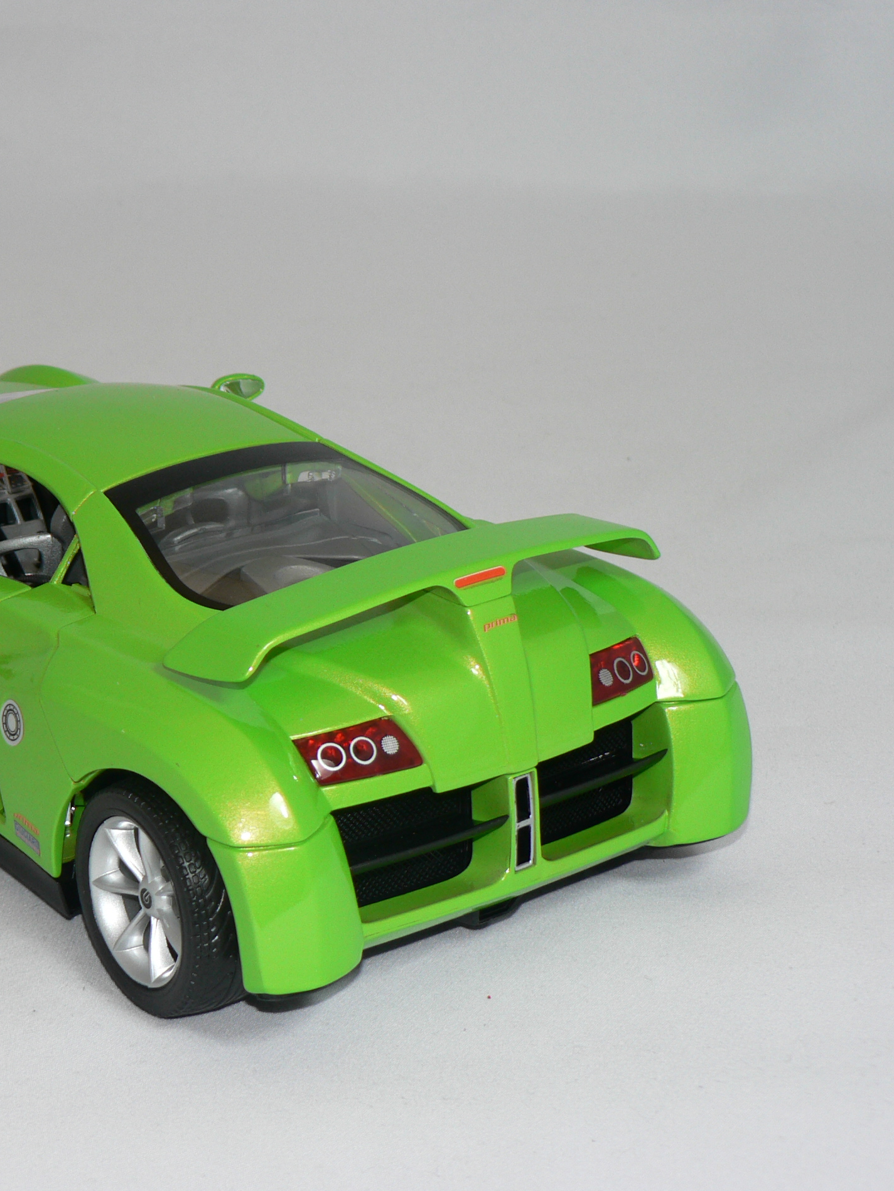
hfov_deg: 16.4
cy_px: 593
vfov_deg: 22.0
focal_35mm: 89
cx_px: 132
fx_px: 3064
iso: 80
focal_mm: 11
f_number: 3.2
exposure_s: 1/60
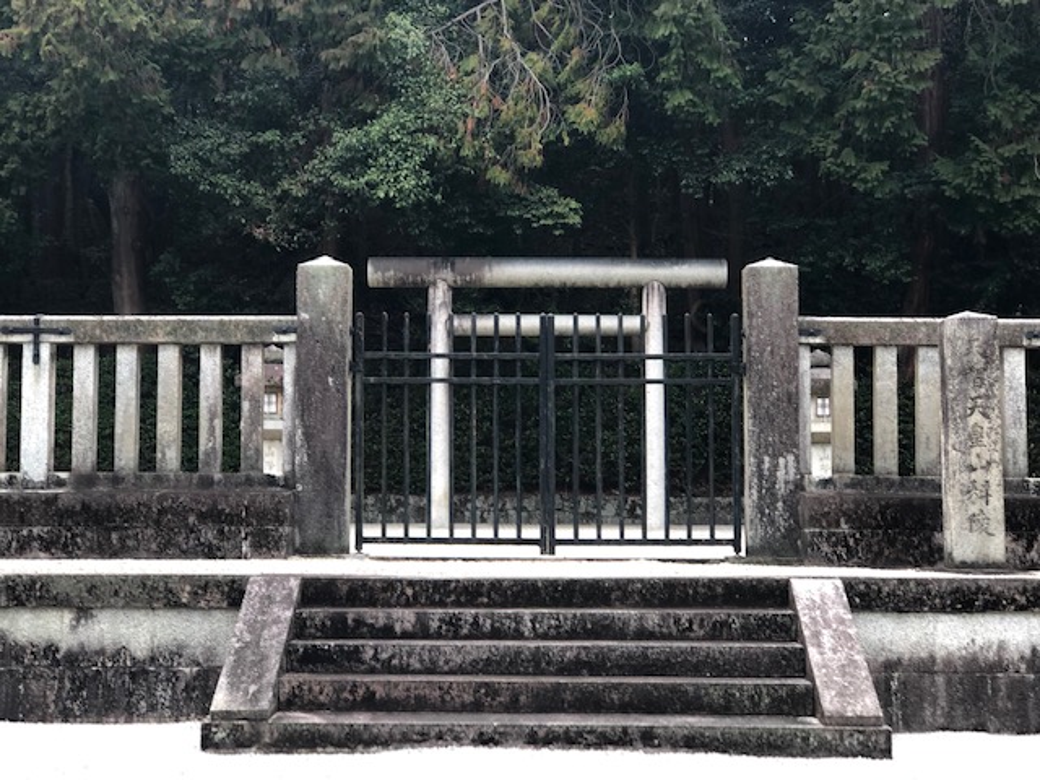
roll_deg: +0.1
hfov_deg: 33.8
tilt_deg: +4.0
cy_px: 390
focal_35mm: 57
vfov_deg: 25.7
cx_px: 520
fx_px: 1713
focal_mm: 6.6
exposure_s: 1/120
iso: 80
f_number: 2.8
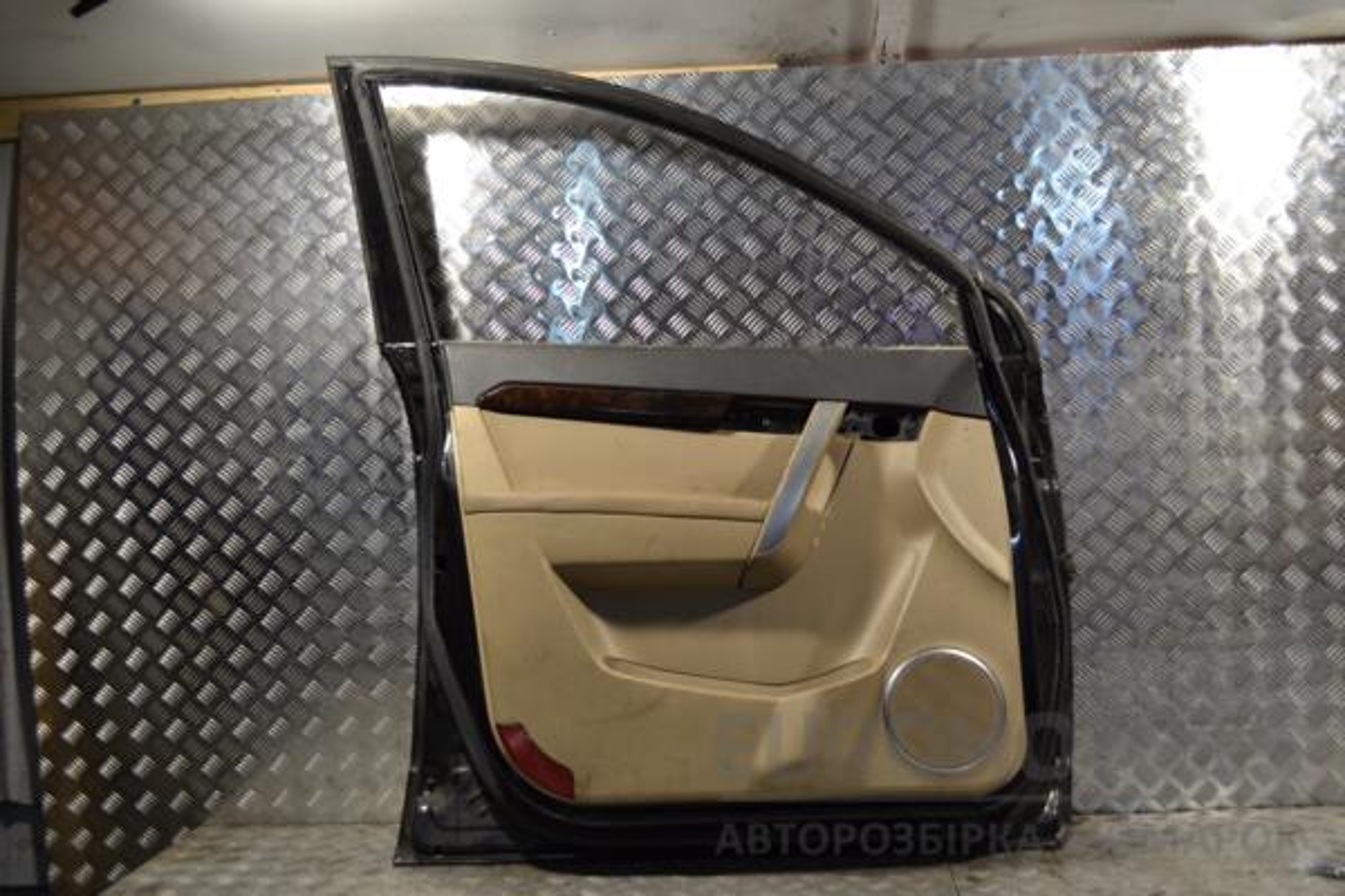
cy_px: 448
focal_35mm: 36
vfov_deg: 36.9
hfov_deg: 53.1
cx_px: 672
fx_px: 1345
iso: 100
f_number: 4
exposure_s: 1/50
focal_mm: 24
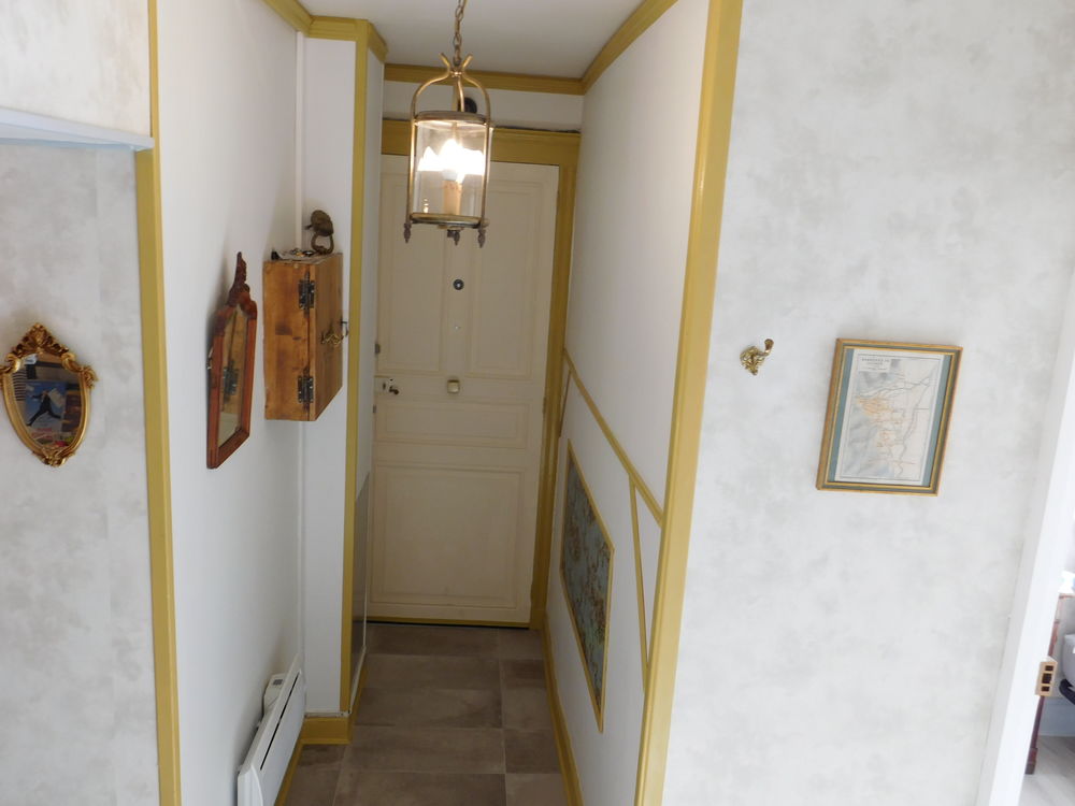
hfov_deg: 60.0
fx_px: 932
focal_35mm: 30
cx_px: 538
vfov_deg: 46.8
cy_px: 403
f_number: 3.2
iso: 125
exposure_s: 1/30
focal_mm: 5.3
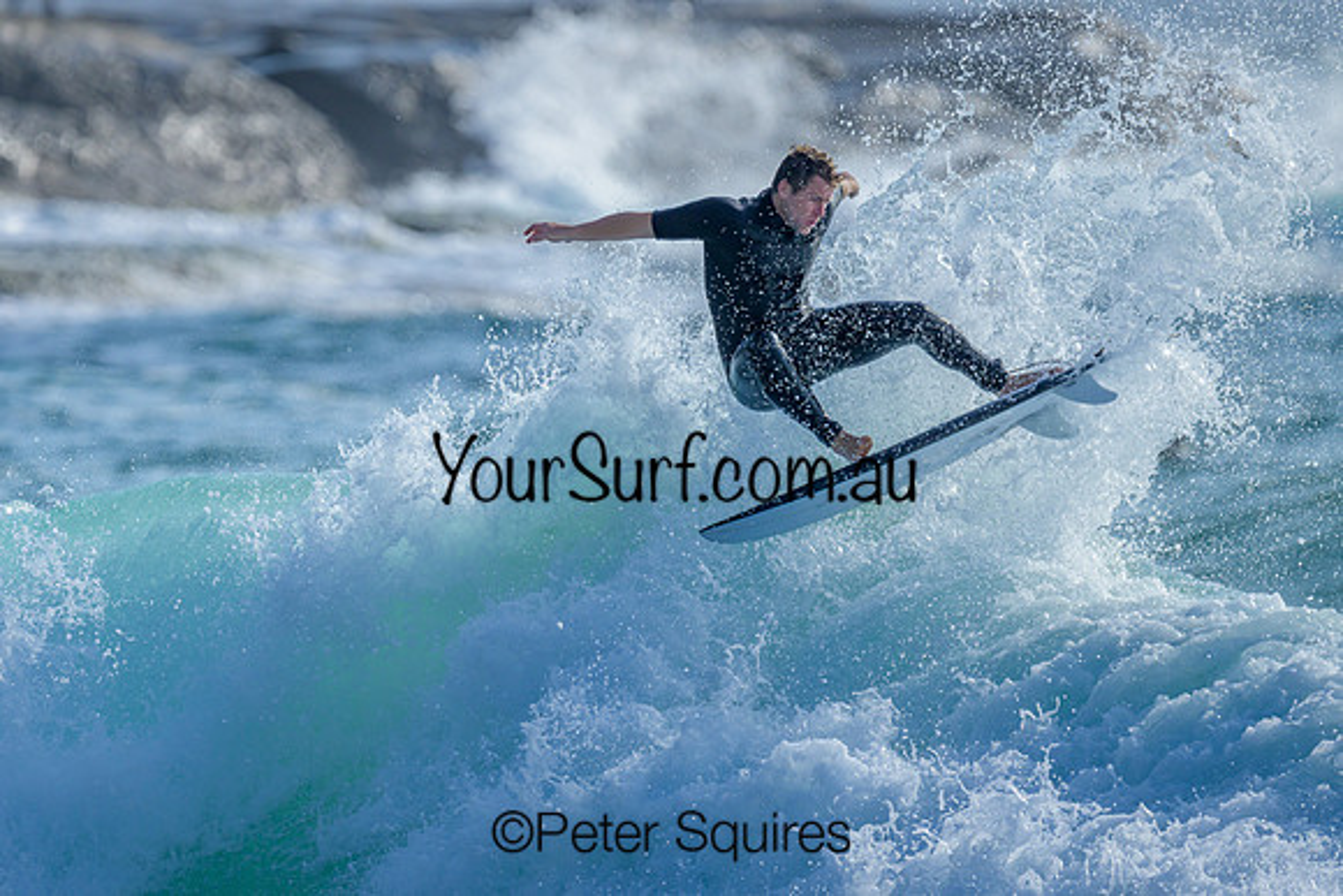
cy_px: 553
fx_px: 36820
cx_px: 581
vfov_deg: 1.4
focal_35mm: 987
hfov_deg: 2.1
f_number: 6.3
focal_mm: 800
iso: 200
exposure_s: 1/2000
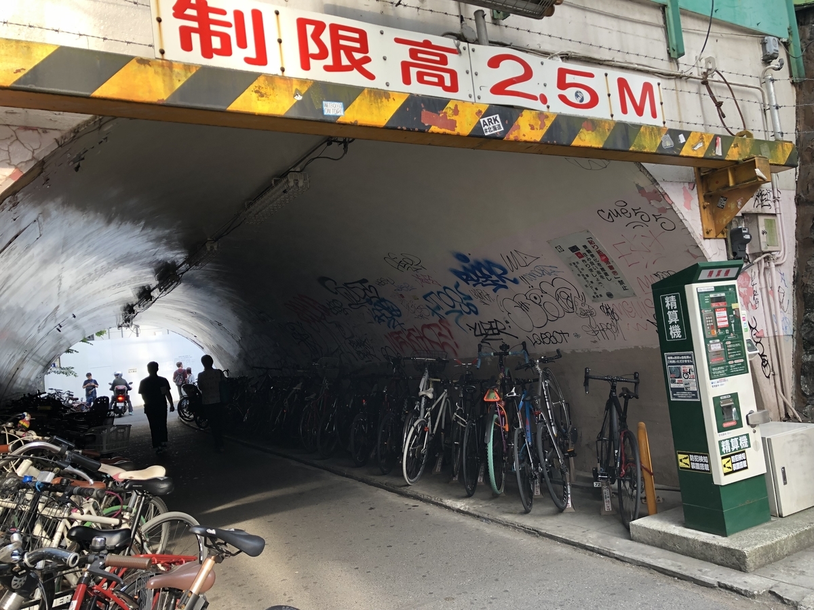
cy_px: 305
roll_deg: +6.4
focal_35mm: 28
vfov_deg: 49.7
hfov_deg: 63.4
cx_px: 407
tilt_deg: +3.3
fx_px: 658
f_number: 1.8
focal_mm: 4
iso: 32
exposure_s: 1/120
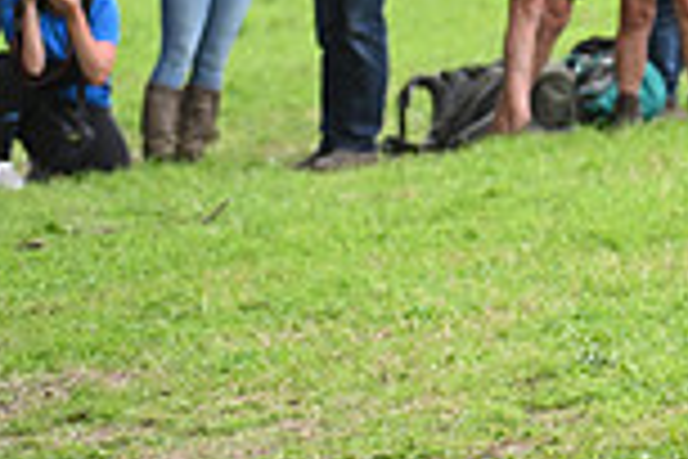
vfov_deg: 1.8
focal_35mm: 757
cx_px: 1250
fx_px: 14466
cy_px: -299
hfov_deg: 2.7
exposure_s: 1/1600
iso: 1800
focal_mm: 200
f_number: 5
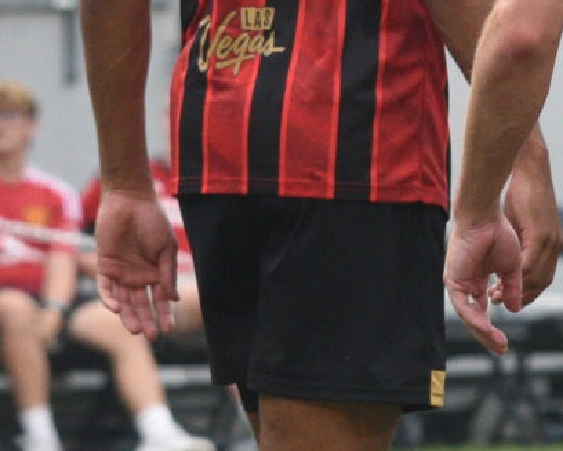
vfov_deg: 1.1
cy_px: -42
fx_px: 24545
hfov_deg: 1.3
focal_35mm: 1472
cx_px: 707
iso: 2000
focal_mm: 250
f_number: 13
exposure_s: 1/800
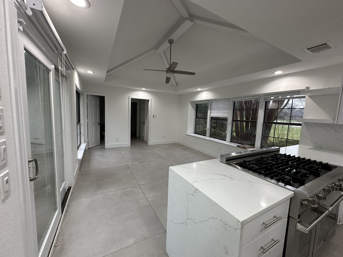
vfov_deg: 85.7
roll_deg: -2.9
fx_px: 139
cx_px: 172
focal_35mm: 14
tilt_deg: -4.3
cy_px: 128
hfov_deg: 102.1
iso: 250
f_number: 2.2
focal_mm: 2.22
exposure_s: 1/120
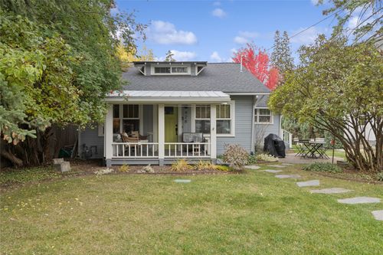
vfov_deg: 53.1
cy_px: 128
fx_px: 255
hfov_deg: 73.8
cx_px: 192
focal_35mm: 24
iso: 100
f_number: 6.3
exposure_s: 1/160
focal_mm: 16
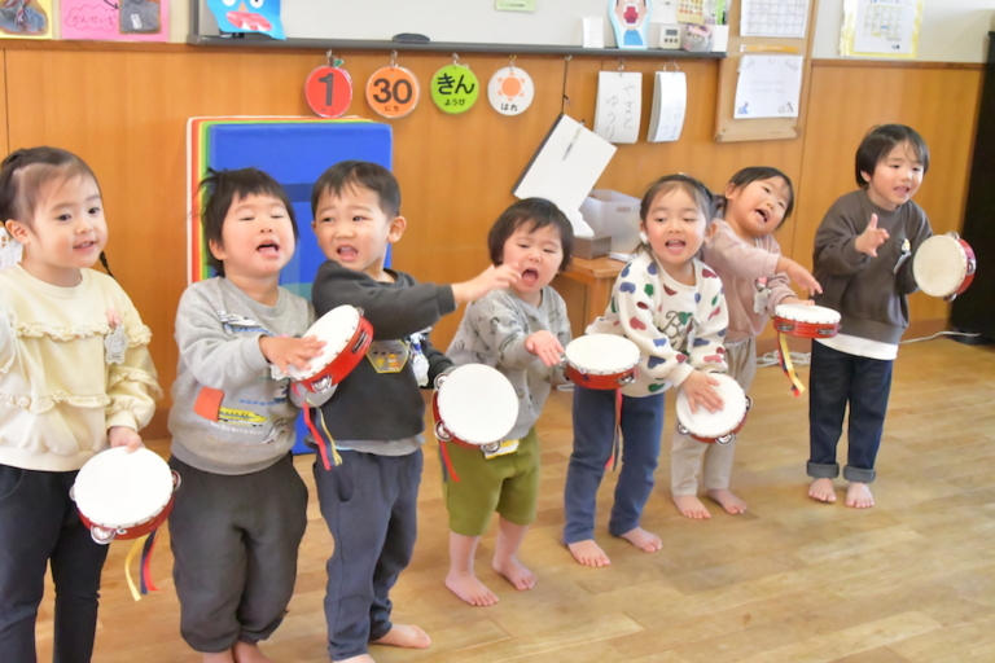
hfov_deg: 43.6
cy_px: 332
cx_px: 498
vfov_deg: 29.9
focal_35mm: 45
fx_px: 1244
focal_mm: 30
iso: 20000
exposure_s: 1/400
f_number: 10
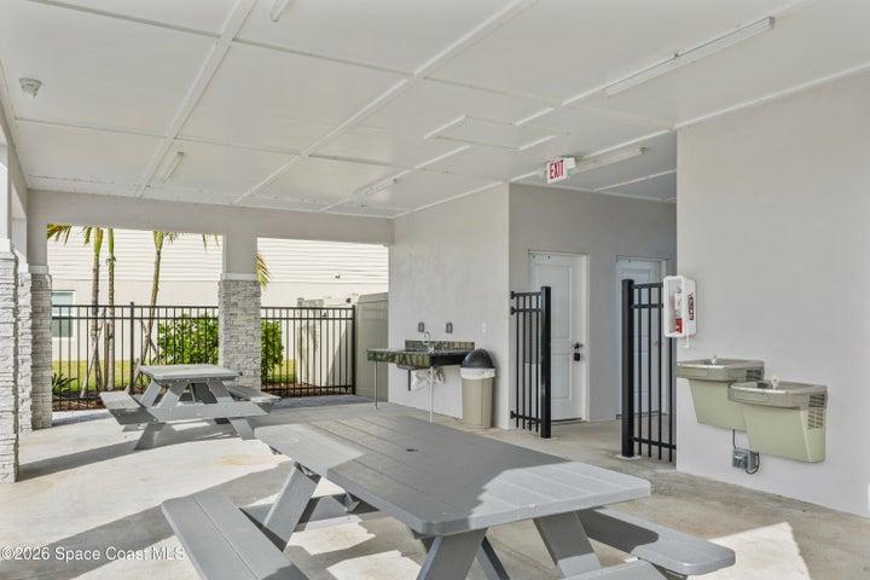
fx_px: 628
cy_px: 290
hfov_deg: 69.4
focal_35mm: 26
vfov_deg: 49.6
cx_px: 435
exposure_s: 1/80
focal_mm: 26
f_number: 8
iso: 200
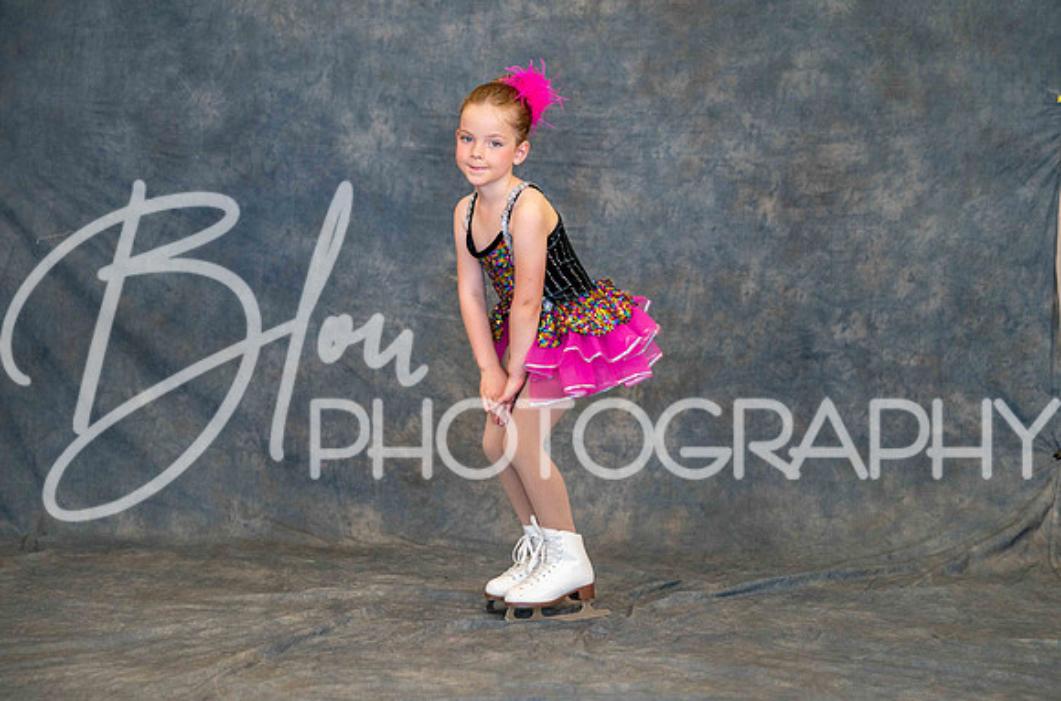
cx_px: 529
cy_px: 307
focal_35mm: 95
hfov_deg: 21.5
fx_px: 2795
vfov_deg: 14.3
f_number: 3.2
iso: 1250
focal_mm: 85
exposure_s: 1/160
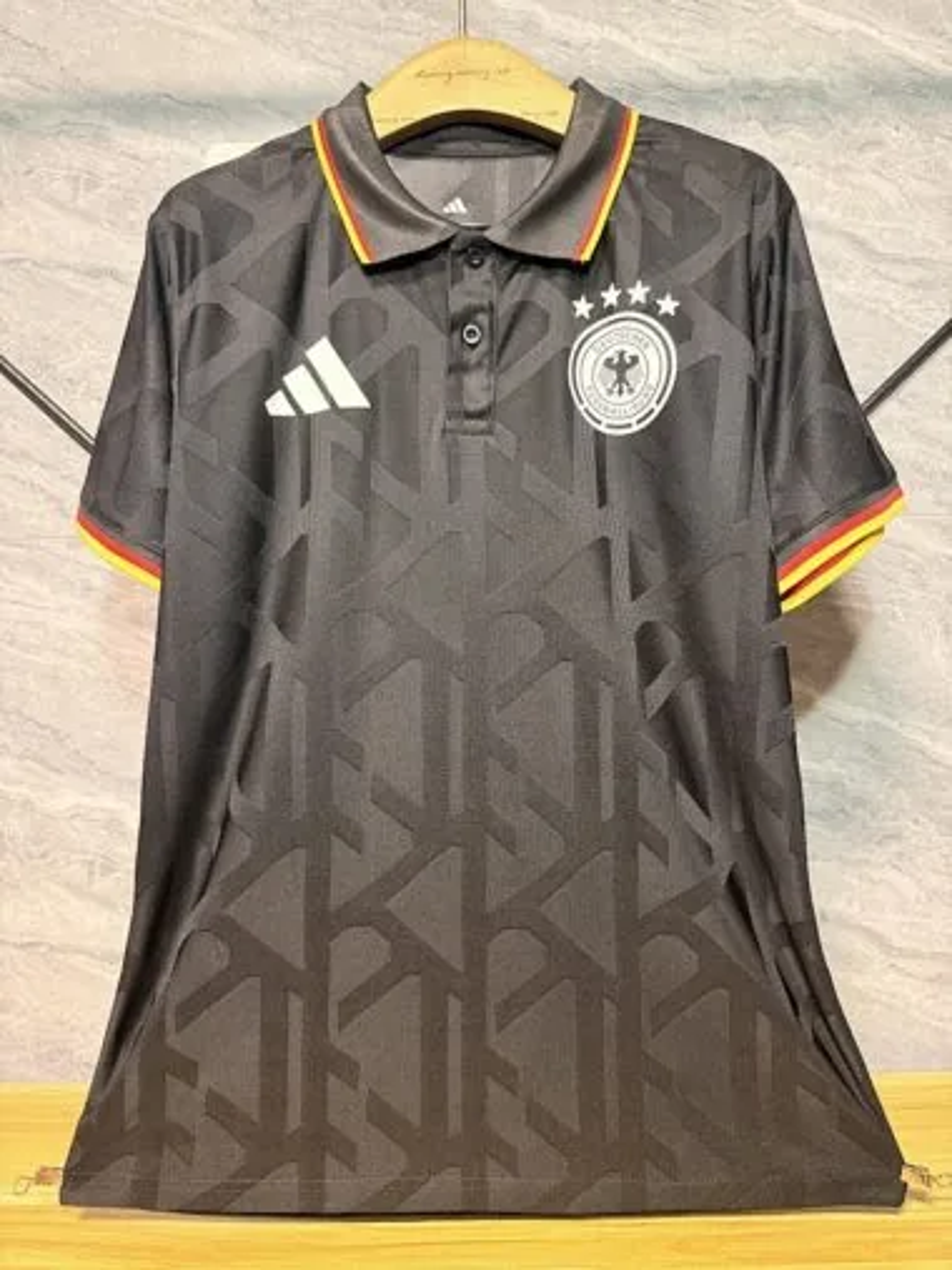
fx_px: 880
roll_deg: +0.9
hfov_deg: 56.8
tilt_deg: +0.5
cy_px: 635
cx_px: 476
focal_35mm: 24
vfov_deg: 71.6
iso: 640
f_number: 1.78
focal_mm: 6.76
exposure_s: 1/50
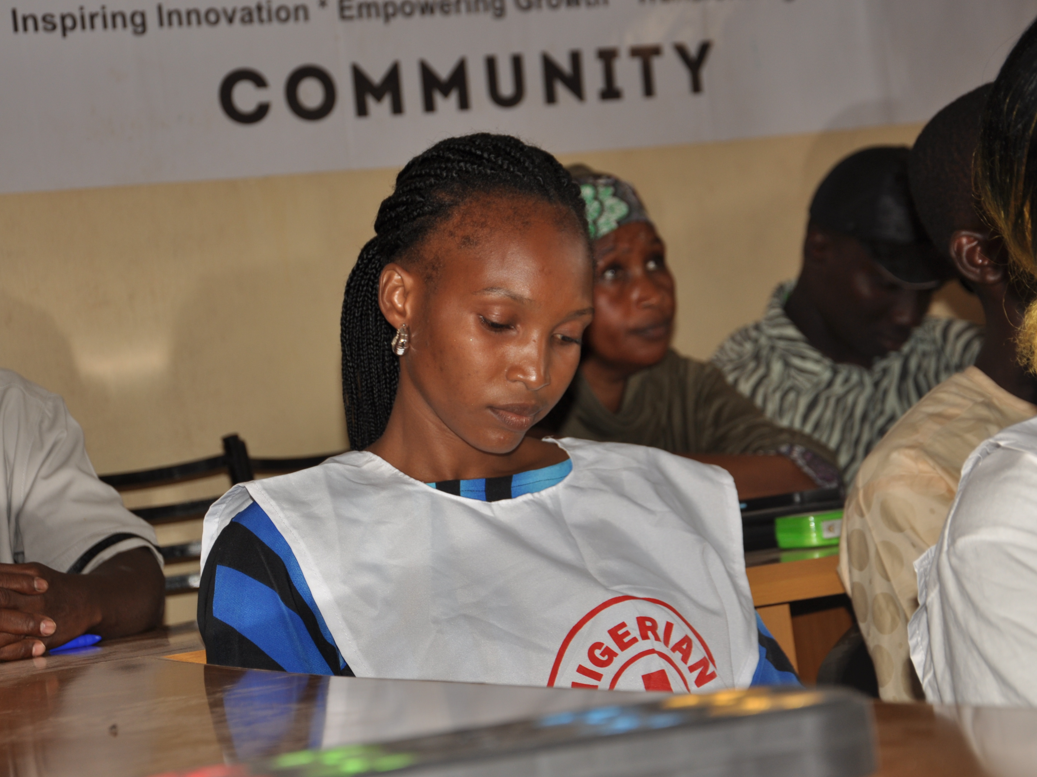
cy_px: 383
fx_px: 3175
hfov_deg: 18.5
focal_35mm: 106
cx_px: 439
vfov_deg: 14.0
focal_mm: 62
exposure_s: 1/60
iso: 200
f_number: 5.3
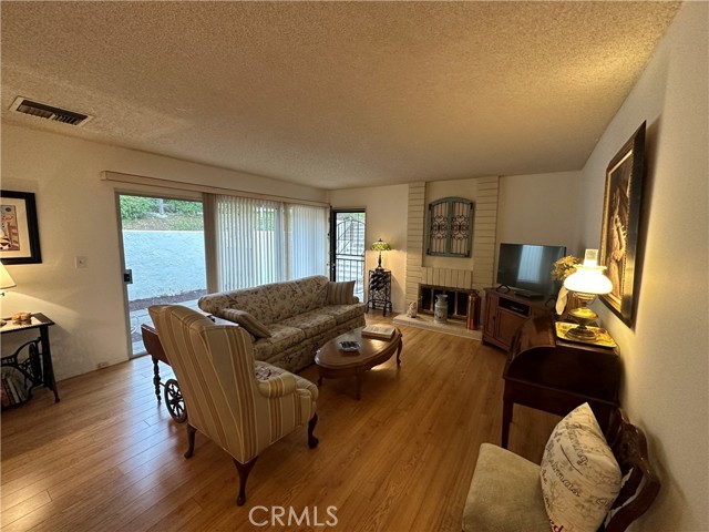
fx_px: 287
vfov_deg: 85.7
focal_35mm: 14
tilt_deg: -6.7
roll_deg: -0.9
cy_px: 266
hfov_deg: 102.1
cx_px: 354
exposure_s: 1/120
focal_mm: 2.22
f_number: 2.2
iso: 250
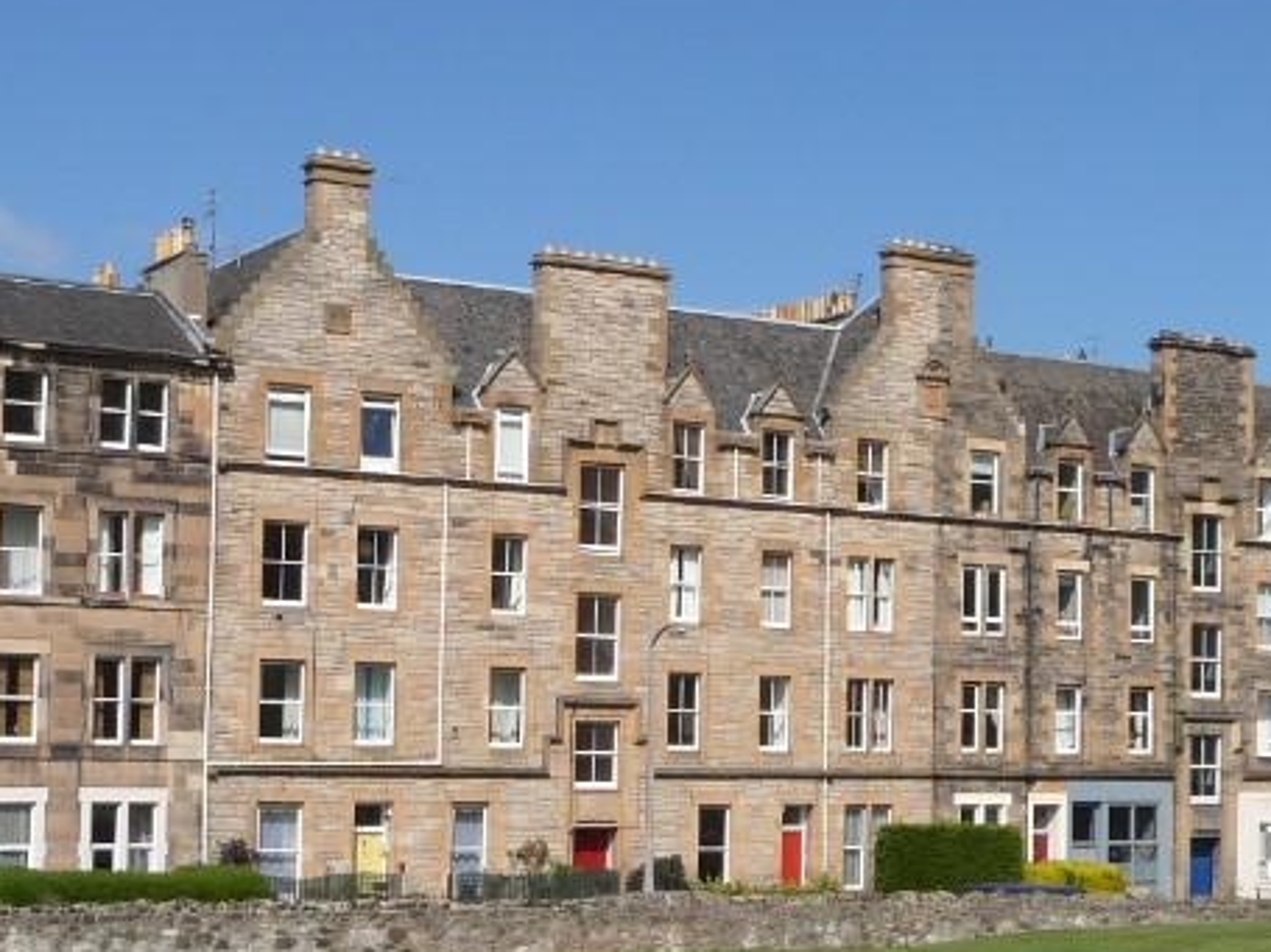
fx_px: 2313
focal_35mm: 63
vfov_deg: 23.1
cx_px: 707
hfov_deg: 30.7
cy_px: 653
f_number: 8
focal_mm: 4.7
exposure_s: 1/250
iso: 100
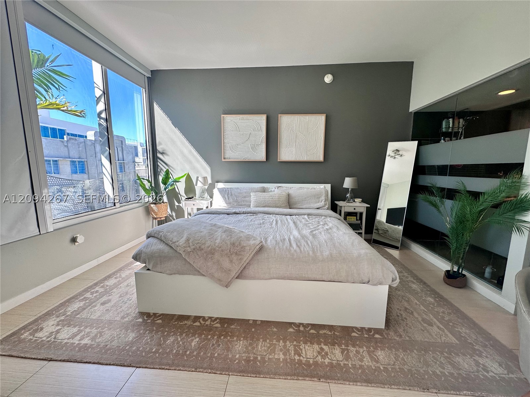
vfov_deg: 85.7
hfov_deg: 102.1
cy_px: 198
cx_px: 265
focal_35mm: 14
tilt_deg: -8.2
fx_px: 214
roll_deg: -0.1
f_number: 2.2
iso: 50
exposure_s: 1/99
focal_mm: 2.22
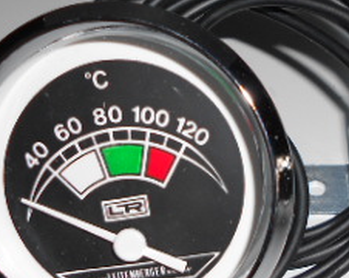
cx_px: 225
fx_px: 742
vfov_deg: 21.0
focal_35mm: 72
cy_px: 218
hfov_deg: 26.3
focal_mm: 4.6
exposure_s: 1/25
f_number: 8
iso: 80
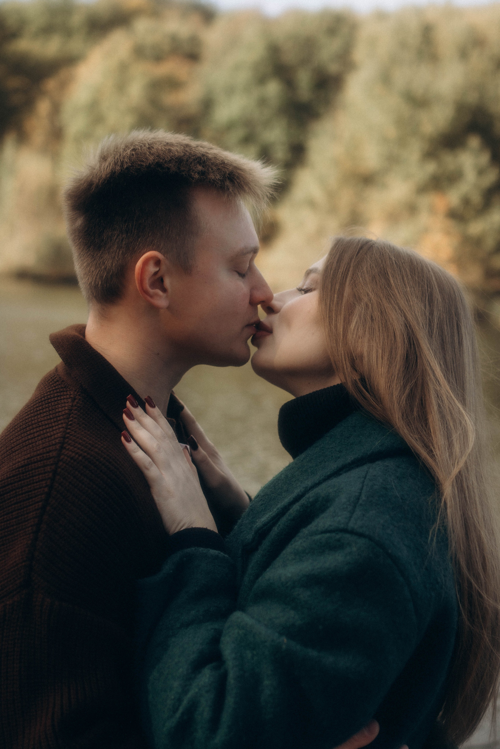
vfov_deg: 37.9
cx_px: 250
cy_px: 374
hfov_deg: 25.8
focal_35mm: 52
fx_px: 1094
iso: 125
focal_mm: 35
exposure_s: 1/1000
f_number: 2.2
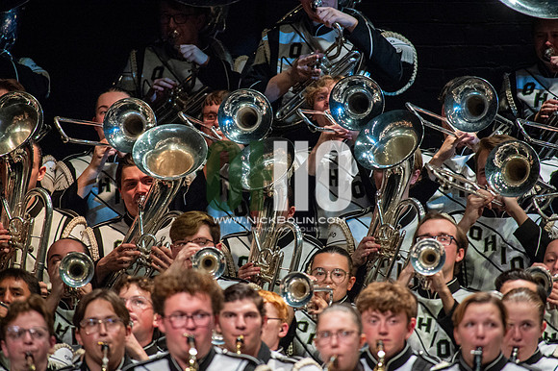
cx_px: 279
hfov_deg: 3.4
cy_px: 186
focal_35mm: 600
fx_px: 9294
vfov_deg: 2.3
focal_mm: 600
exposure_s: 1/400
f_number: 5.6
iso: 5000
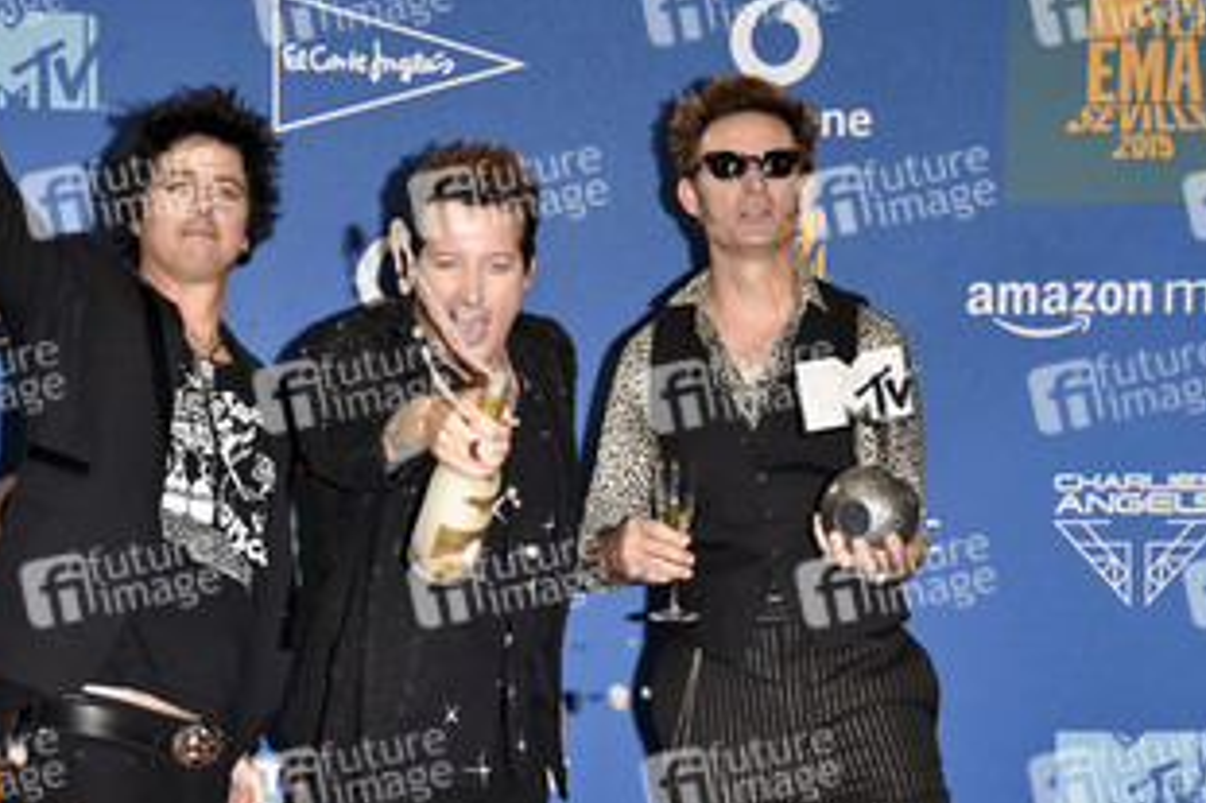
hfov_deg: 17.2
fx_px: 3984
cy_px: 485
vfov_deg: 11.5
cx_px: 405
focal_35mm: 119
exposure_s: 1/200
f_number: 6.3
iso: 1600
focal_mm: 82
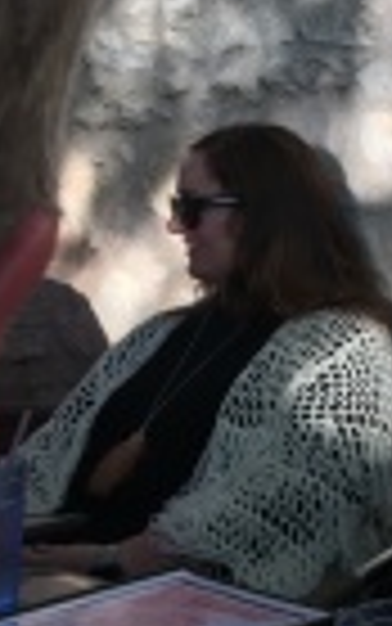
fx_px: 1383
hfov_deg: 13.7
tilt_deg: -2.3
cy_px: 230
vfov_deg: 25.4
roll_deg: +2.0
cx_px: 784
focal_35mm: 81
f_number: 2.2
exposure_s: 1/120
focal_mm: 4.15
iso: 32
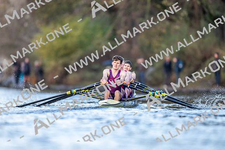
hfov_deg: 3.4
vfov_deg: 2.3
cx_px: 112
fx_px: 3751
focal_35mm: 600
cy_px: 75
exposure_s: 1/2500
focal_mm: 600
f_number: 4
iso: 2000
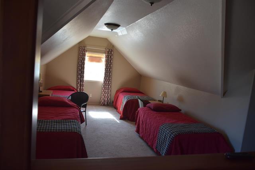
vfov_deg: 47.9
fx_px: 191
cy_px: 85
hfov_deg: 67.4
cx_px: 128
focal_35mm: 27
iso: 400
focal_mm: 18
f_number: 4
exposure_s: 1/60
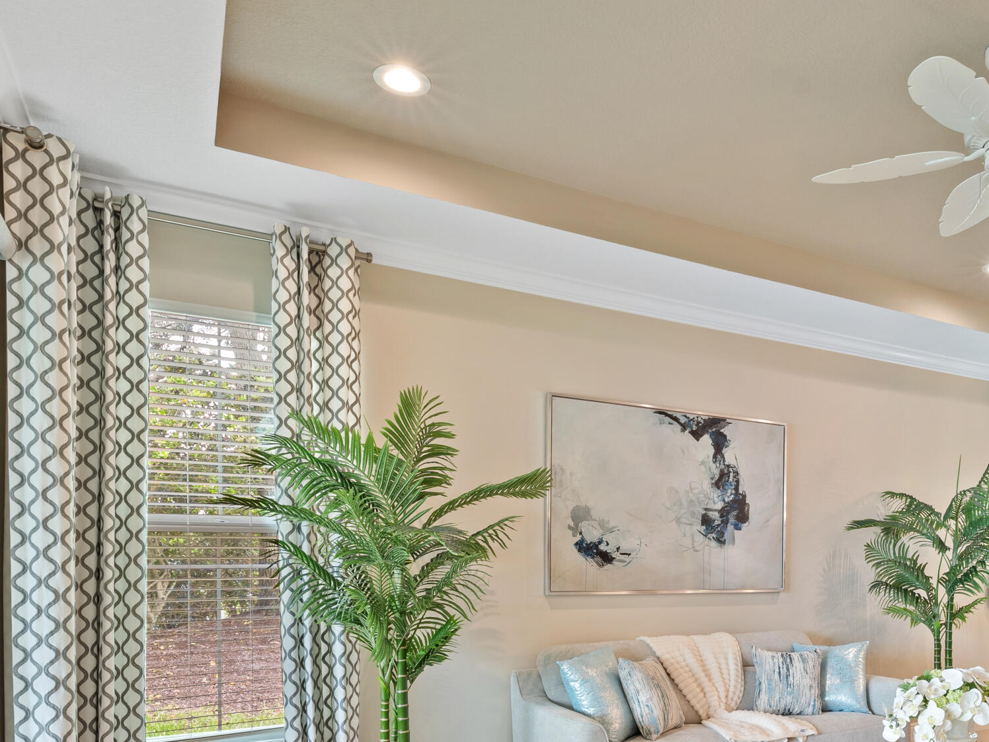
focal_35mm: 27
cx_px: 748
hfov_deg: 61.5
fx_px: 771
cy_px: 595
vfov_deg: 48.4
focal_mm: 14
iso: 250
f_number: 9
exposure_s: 1/2.5
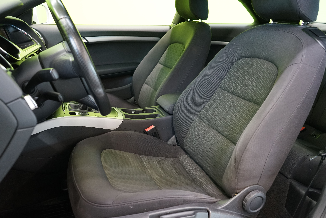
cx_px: 163
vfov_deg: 43.6
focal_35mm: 30
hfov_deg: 61.9
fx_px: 272
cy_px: 109
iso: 2500
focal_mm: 30
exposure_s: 1/20
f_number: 5
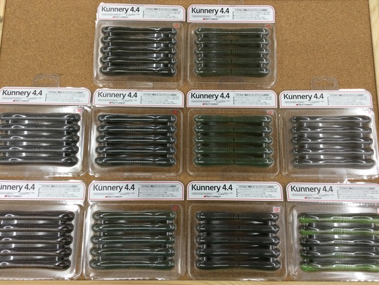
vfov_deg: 44.2
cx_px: 192
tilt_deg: -78.9
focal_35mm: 32
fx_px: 350
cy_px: 139
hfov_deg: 56.8
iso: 25
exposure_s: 1/30
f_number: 2.4
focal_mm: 3.3
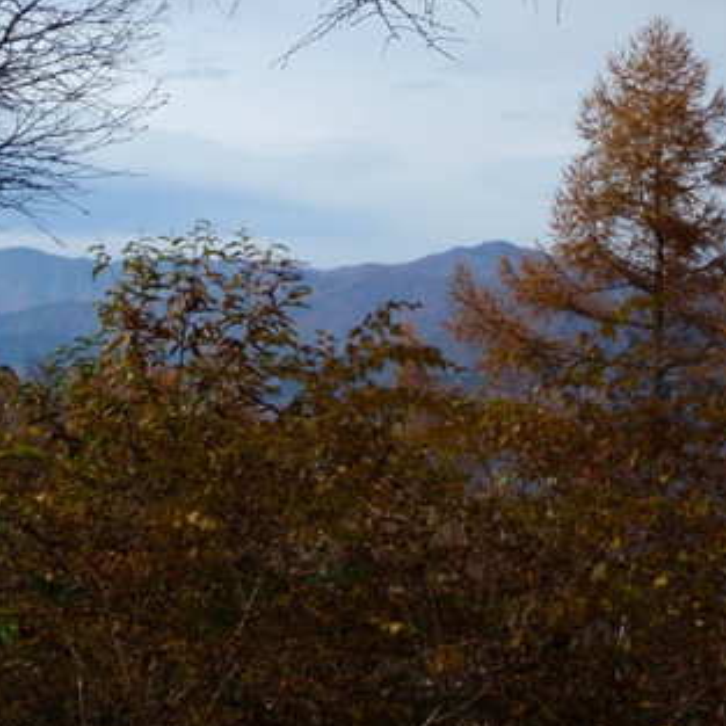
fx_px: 1969
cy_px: 239
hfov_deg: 20.9
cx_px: 343
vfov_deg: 20.8
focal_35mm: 83
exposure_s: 1/400
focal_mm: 8.89
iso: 64
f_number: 5
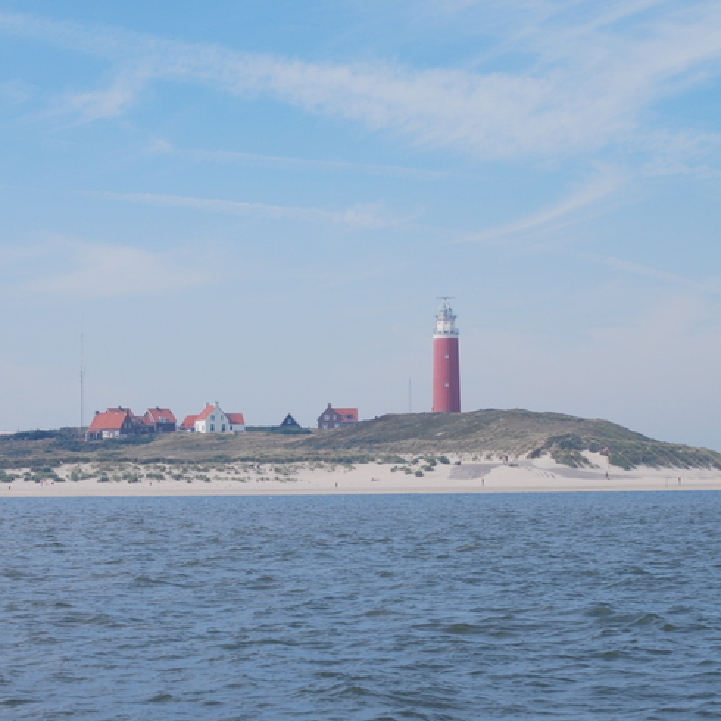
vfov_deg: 15.2
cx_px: 383
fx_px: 2703
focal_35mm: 115
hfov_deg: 15.2
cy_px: 369
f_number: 9
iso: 100
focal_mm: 55
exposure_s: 1/250
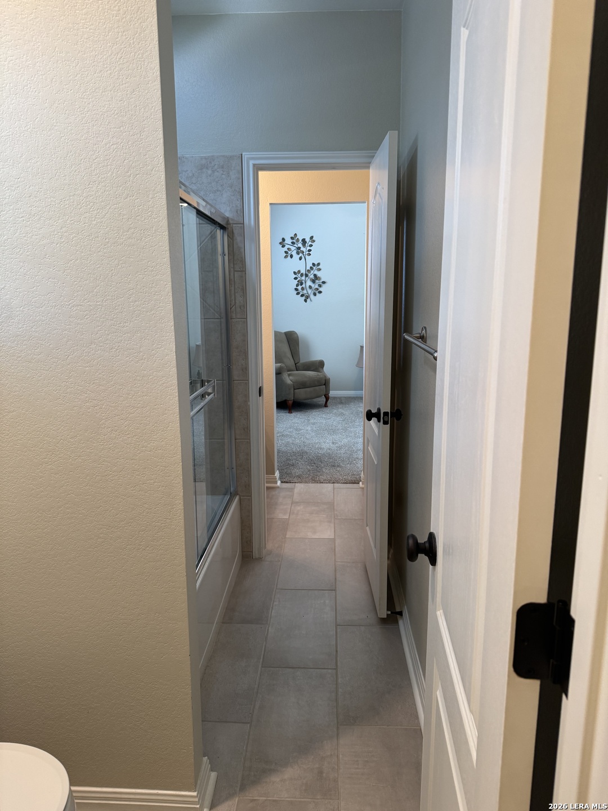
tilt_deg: -11.3
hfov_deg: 56.8
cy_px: 406
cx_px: 304
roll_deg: +0.6
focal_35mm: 24
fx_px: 562
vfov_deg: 71.6
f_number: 1.78
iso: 200
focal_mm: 6.76
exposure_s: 1/60
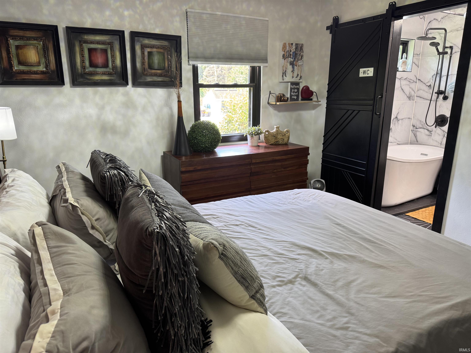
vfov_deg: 56.8
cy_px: 176
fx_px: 327
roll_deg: -0.1
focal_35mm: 24
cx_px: 236
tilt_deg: -16.0
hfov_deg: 71.6
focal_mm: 6.76
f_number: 1.78
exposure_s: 1/60
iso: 200
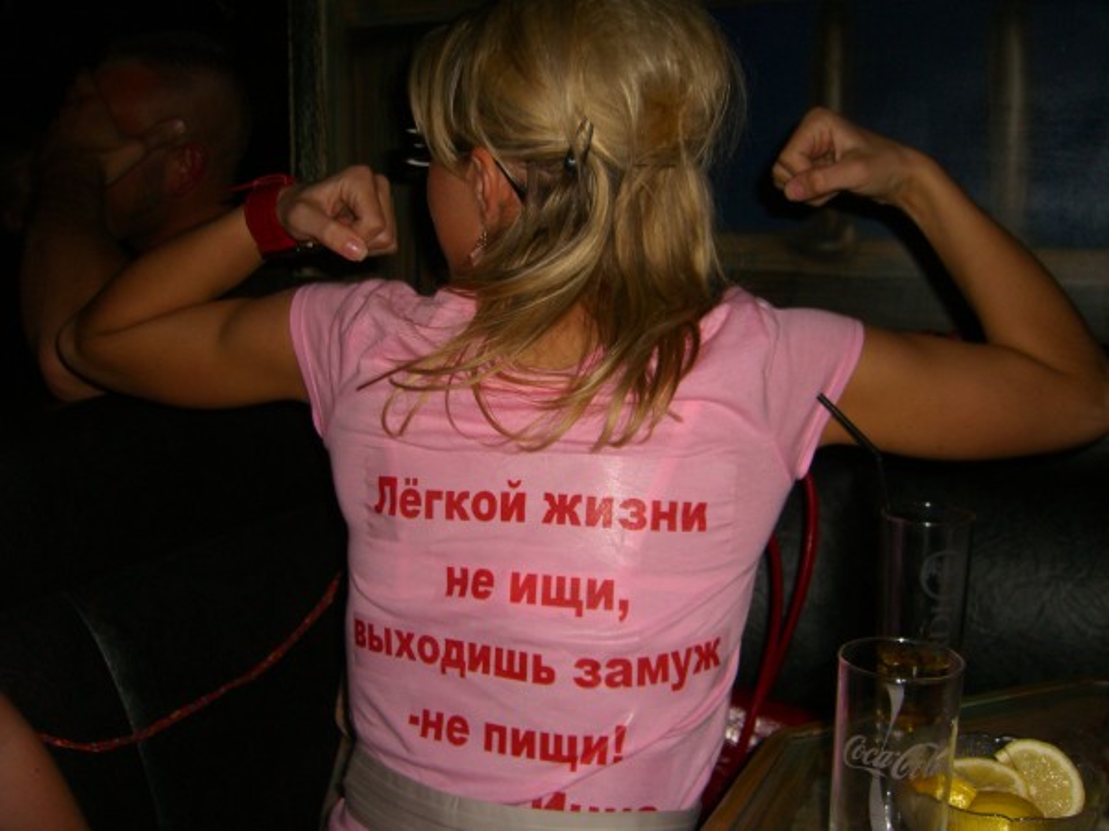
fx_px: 1217
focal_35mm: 38
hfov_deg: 49.0
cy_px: 416
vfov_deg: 37.7
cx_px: 554
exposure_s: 1/60
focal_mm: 7.9
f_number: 2.8
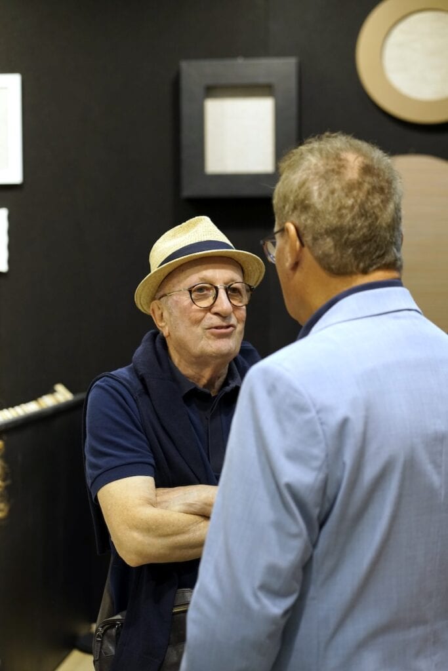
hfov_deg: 16.1
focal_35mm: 85
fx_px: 1586
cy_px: 336
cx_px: 224
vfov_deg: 23.9
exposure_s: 1/160
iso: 1600
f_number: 4
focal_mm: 85
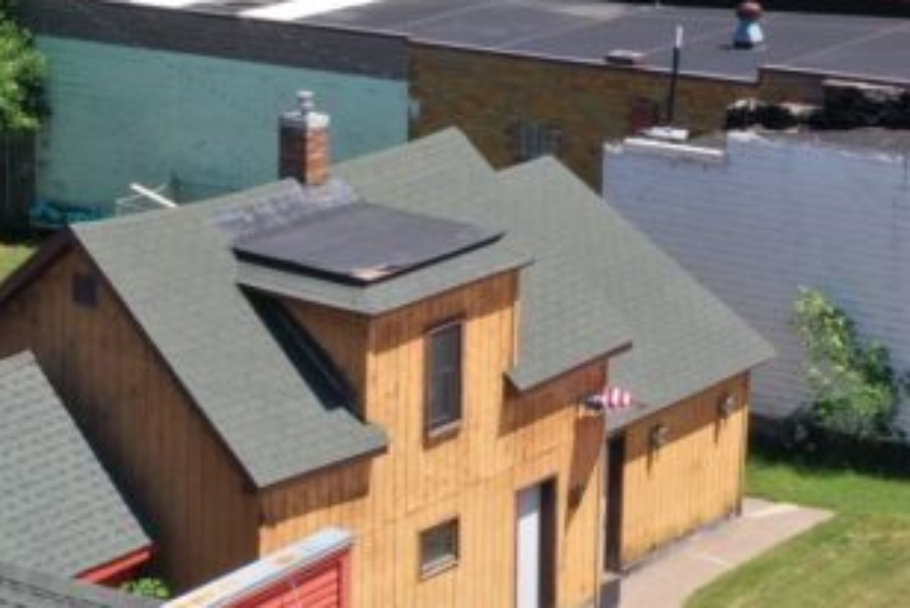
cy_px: 325
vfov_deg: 12.6
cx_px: 183
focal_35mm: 109
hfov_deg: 18.6
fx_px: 2758
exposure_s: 1/120
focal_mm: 10.26
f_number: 10
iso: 100
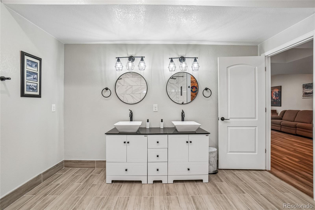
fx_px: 144
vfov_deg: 72.0
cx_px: 158
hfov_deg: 95.0
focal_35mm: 16
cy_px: 105
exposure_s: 1/20
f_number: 8
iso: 400
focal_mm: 11
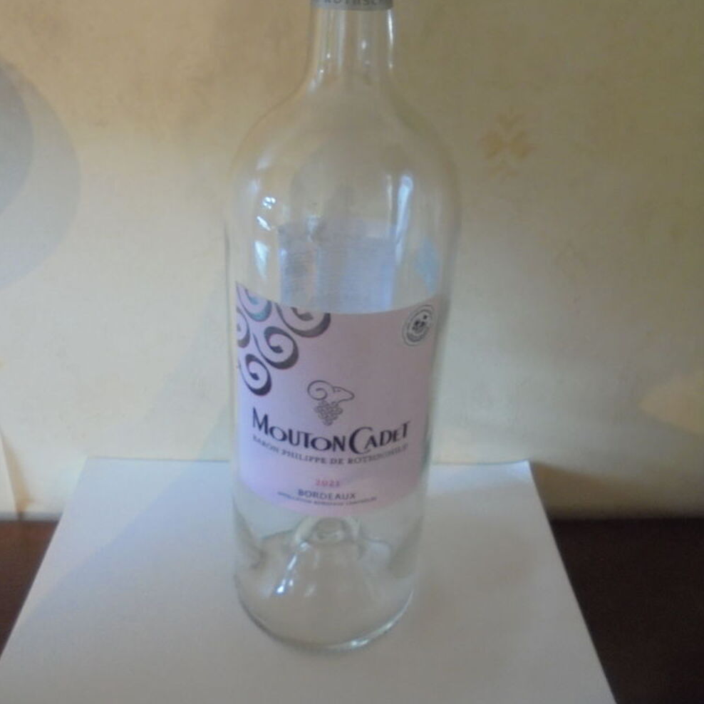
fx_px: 713
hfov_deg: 52.5
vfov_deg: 51.9
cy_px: 261
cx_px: 354
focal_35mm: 31
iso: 400
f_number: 3.5
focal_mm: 4.6
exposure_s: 1/15
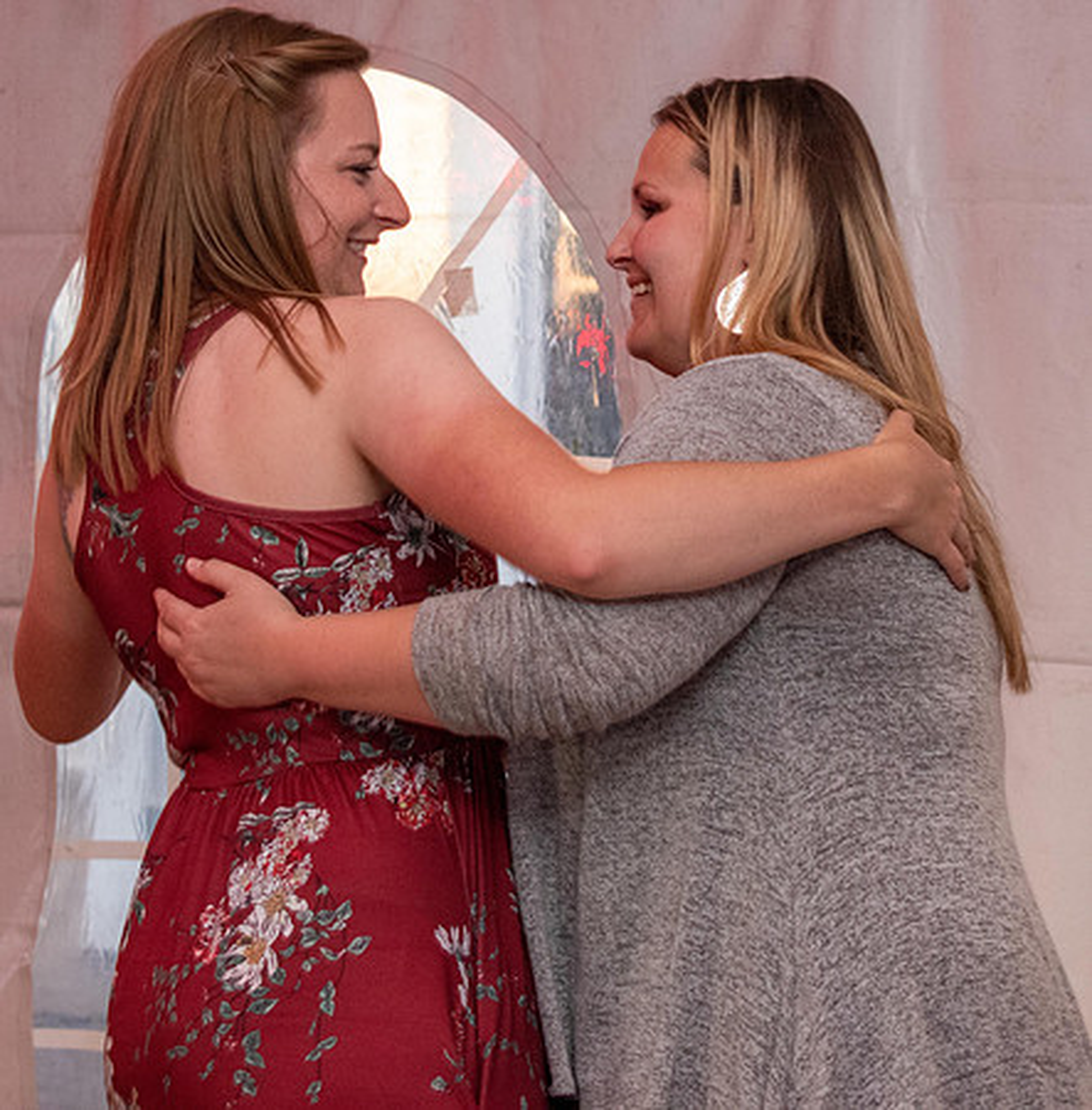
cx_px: 661
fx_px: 4362
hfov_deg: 14.3
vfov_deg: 14.5
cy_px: 439
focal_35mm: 121
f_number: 5.6
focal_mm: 52
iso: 2000
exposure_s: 1/60
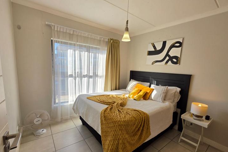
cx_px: 114
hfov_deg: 100.4
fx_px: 95
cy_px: 83
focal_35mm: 15
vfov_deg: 77.2
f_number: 1.9
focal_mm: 2.2
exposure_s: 1/322
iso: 32
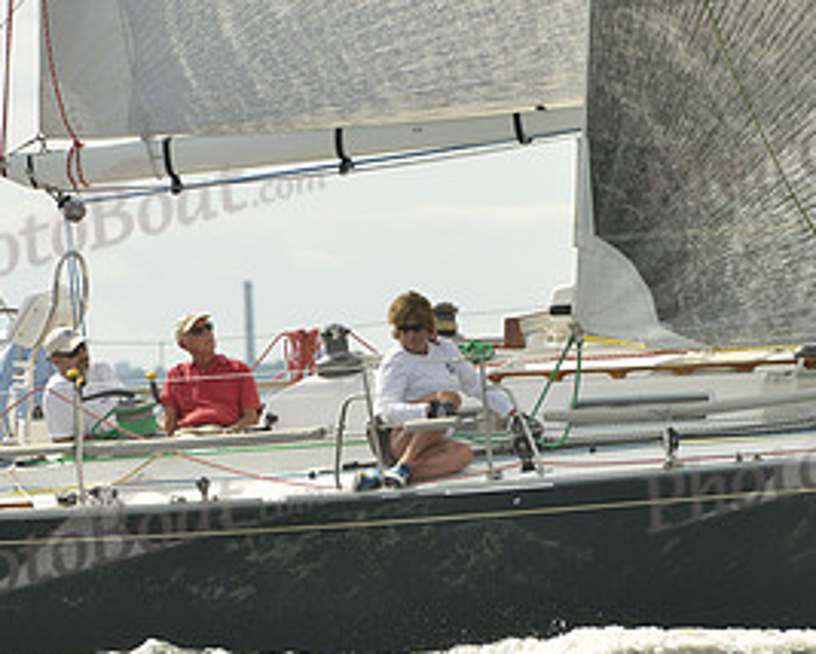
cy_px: 338
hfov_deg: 4.7
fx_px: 9861
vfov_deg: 3.8
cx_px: 486
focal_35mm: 408
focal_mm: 200
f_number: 6.3
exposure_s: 1/1000
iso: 200
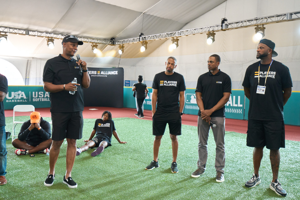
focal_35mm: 35
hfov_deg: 54.4
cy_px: 100
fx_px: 292
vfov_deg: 37.9
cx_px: 150
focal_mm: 35
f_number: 4
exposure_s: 1/250
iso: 3200
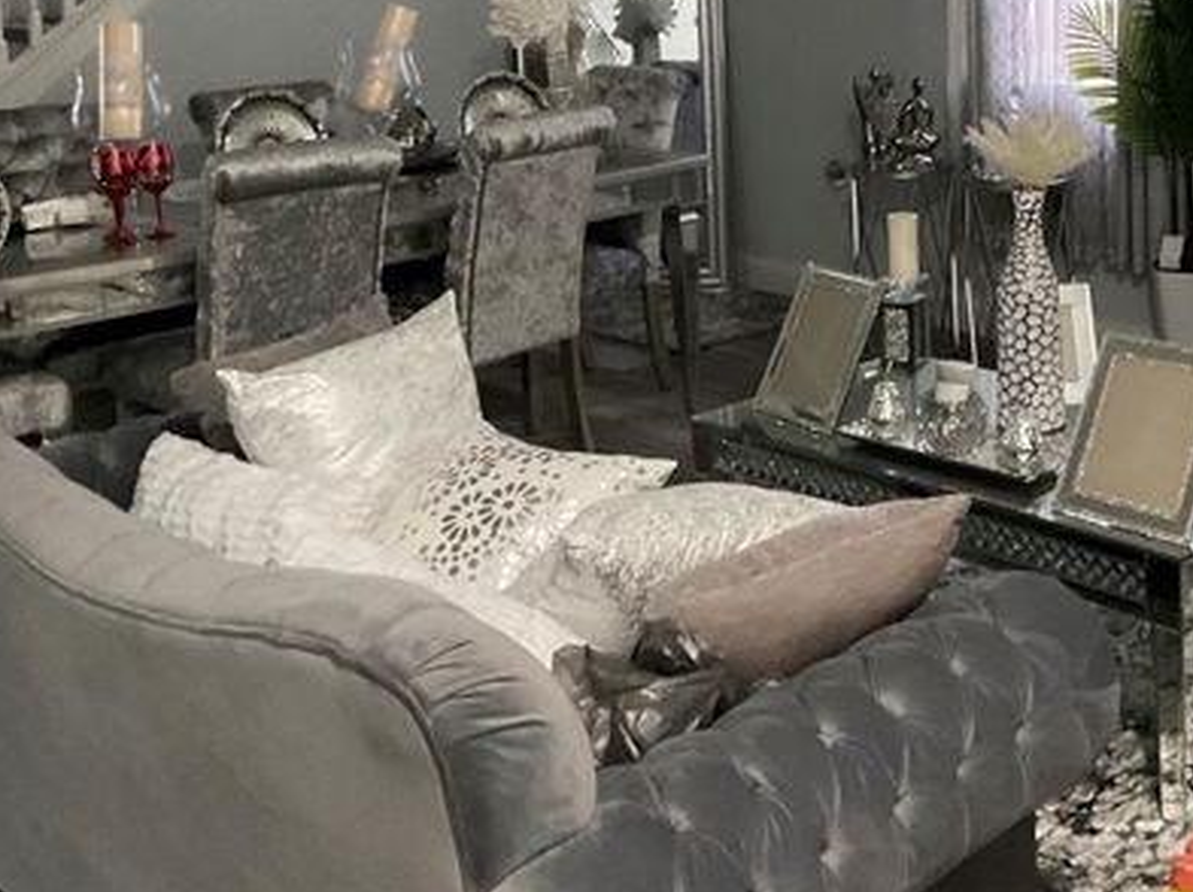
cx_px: 867
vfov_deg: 27.1
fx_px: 1790
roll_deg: +2.7
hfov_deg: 36.2
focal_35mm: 52
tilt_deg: -8.2
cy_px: 100
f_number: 1.8
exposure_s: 1/30
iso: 500
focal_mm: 3
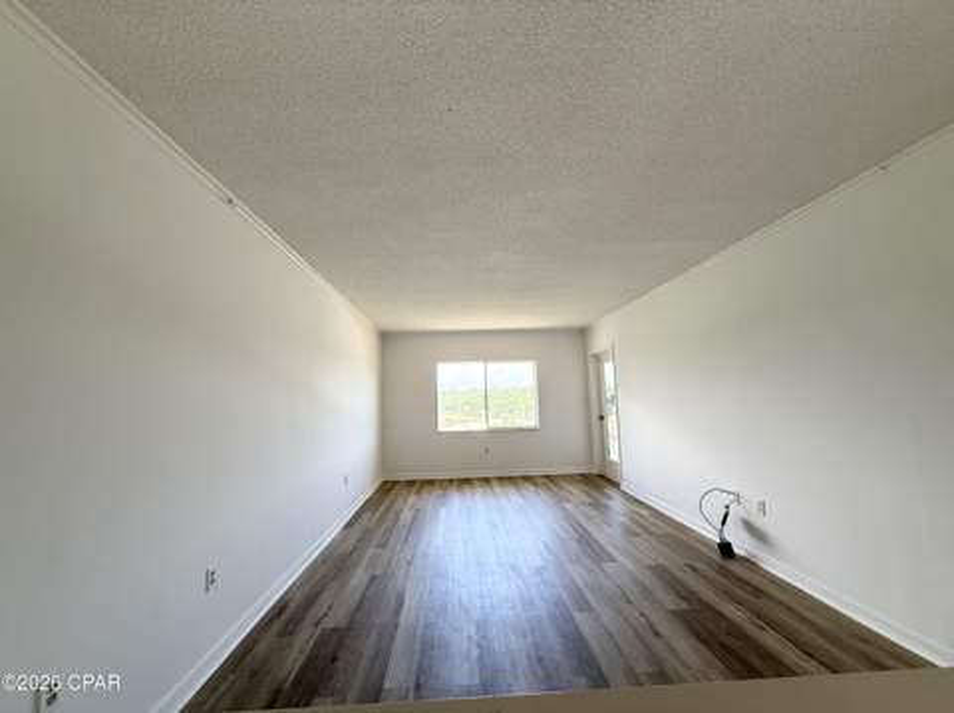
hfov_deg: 102.1
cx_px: 477
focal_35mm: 14
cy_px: 356
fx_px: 385
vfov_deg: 85.6
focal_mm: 2.22
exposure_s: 1/99
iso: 80
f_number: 2.2
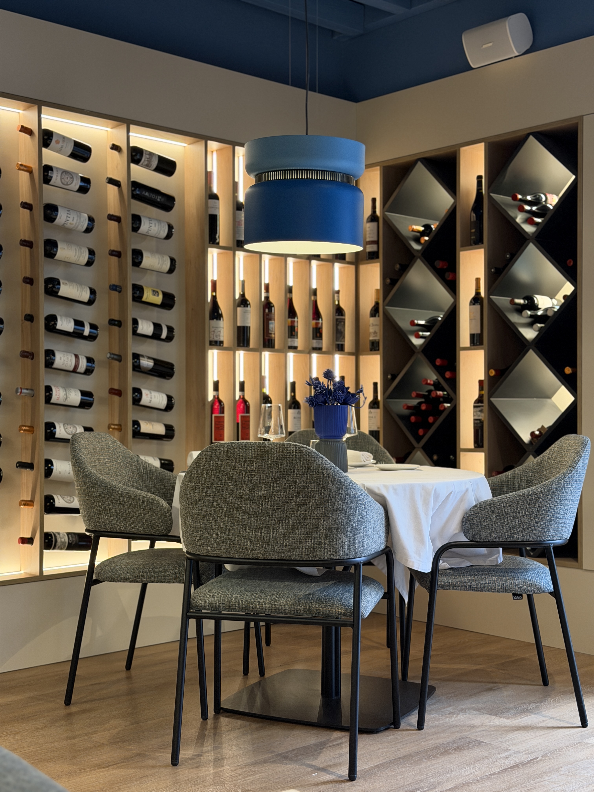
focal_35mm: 48
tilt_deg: +0.2
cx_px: 297
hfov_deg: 30.3
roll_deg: -0.1
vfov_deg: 39.7
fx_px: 1098
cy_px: 396
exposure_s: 1/50
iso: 250
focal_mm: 6.76
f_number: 1.78
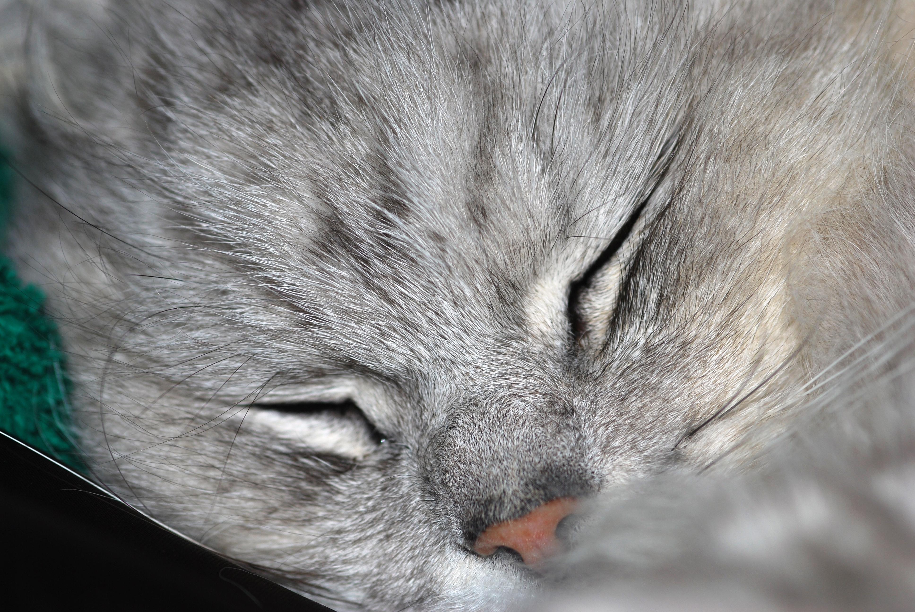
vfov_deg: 8.7
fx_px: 4008
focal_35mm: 158
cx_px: 458
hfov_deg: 13.0
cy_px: 306
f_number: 4
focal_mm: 105
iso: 100
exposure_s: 1/125
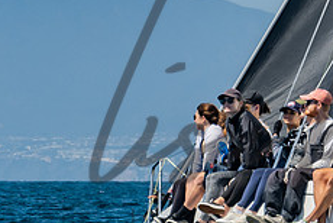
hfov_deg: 3.0
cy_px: -6
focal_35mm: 678
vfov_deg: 2.0
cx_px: 218
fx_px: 6279
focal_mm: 120
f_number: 6.3
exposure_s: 1/500
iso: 160
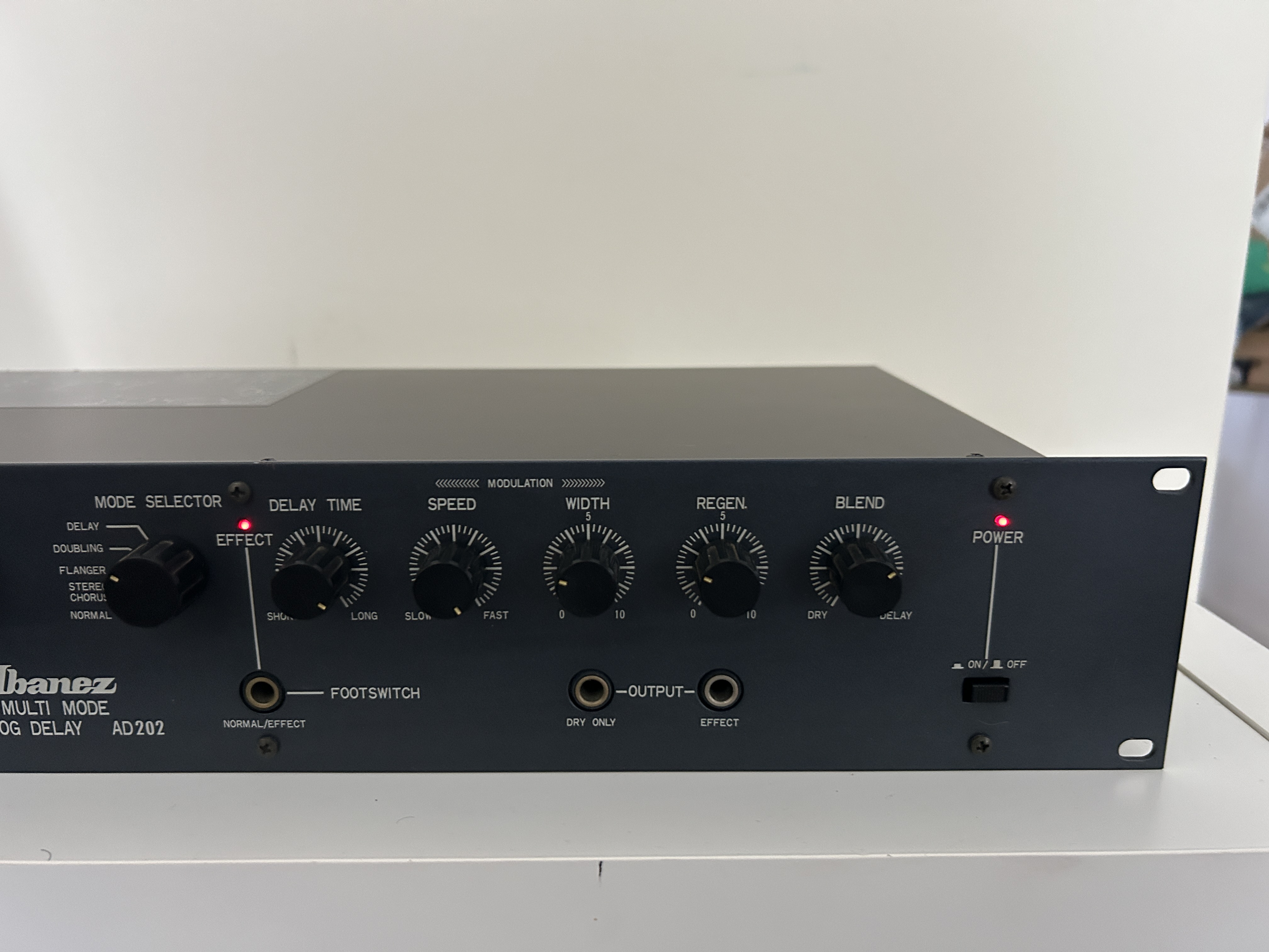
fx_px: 953
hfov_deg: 67.3
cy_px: 476
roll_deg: -0.1
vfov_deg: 53.1
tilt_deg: -14.9
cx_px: 634
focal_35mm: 26
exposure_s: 1/50
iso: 400
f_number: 1.5
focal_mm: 5.7
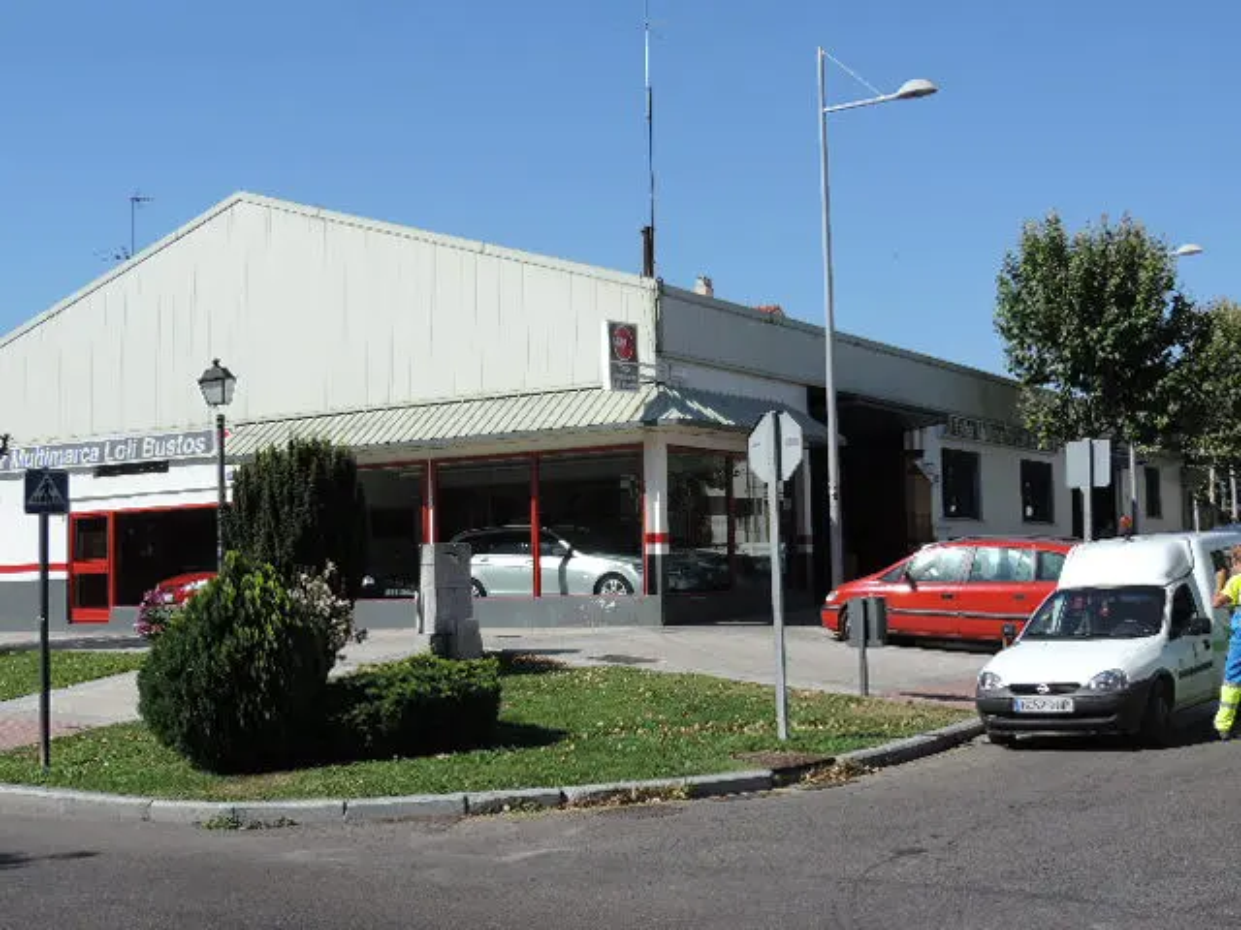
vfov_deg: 30.9
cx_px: 620
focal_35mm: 47
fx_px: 1685
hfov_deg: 40.4
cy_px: 465
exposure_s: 1/1000
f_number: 3.5
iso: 80
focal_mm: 8.3
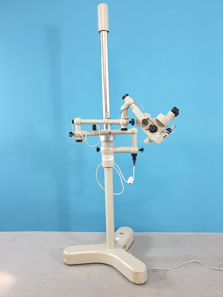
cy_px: 148
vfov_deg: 67.3
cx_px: 112
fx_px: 223
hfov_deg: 53.1
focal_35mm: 26
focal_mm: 4.3
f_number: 1.5
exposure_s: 1/33
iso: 250
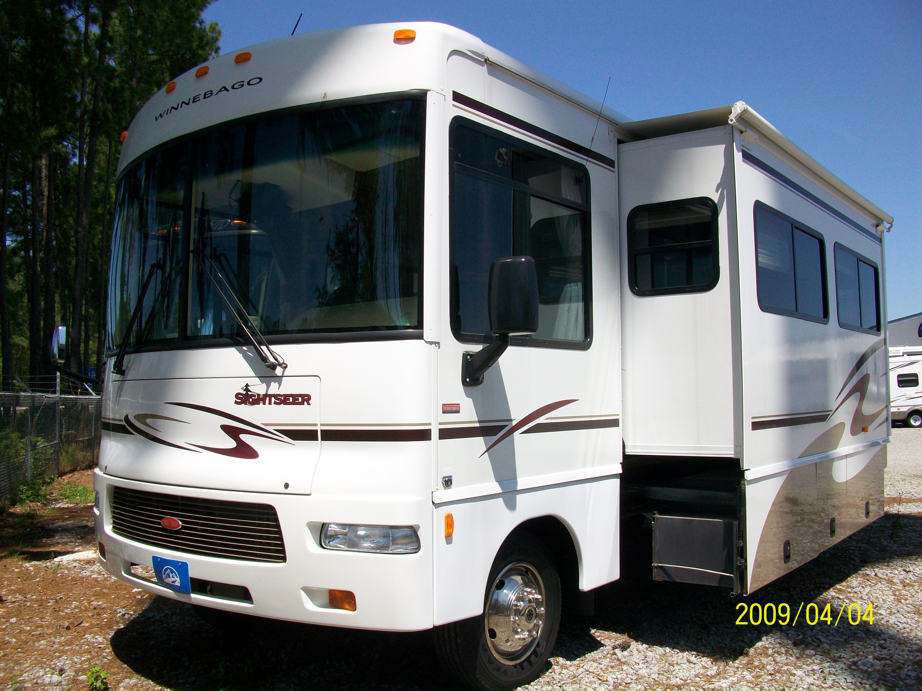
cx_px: 461
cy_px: 346
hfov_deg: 56.8
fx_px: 852
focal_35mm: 32
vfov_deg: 44.2
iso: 64
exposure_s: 1/320
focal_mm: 5.7
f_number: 5.5
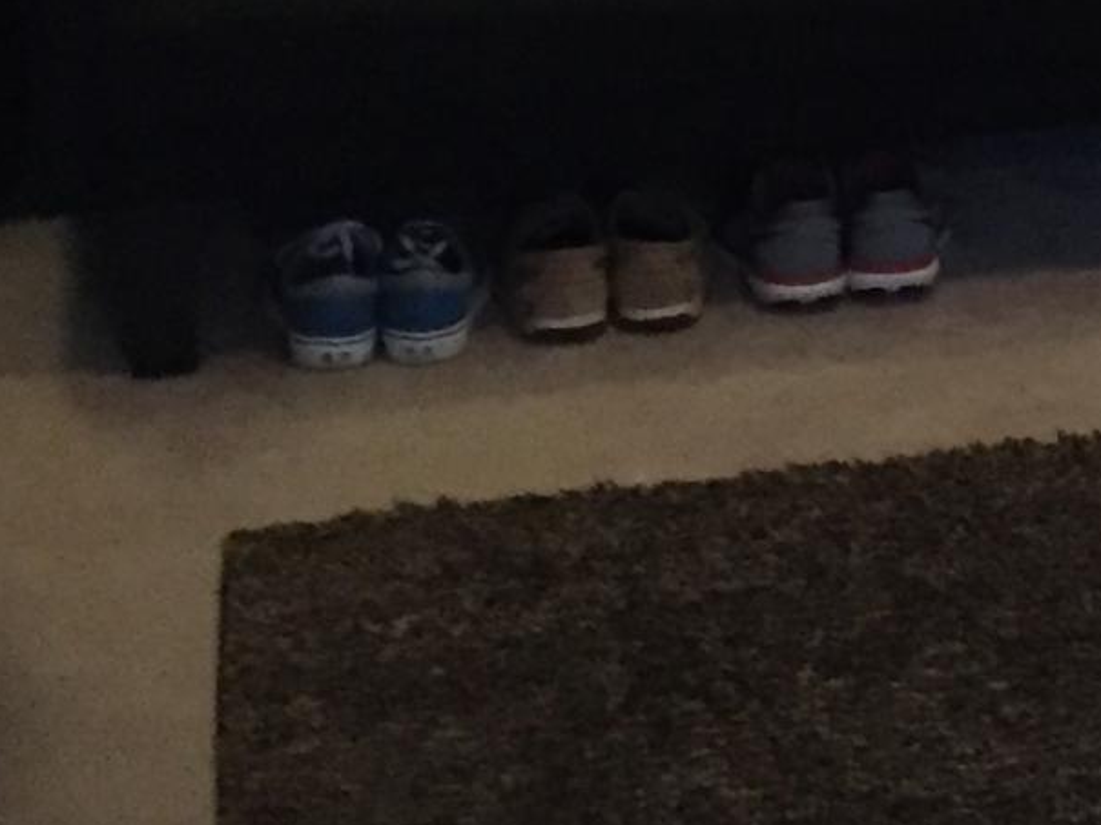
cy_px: -787
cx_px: 1617
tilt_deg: -7.1
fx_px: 4580
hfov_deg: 13.0
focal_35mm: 144
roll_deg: -0.7
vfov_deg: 9.6
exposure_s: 1/15
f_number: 2.2
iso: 250
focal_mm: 4.15
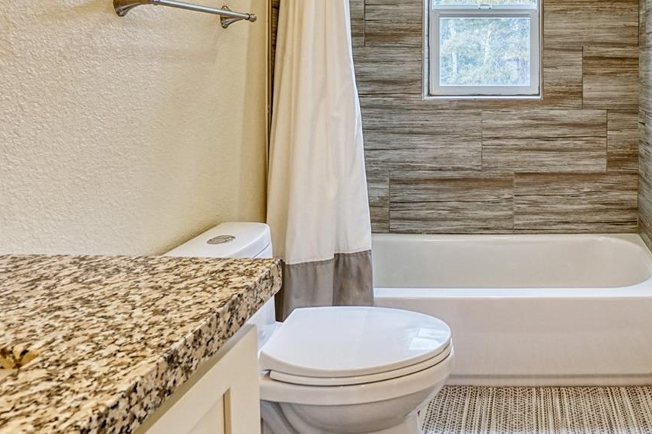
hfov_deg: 60.3
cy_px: 109
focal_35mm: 28
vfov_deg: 44.8
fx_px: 507
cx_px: 520
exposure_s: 1/13
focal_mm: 10
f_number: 9
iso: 500
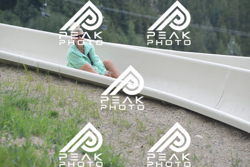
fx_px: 1355
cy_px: 84
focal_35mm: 195
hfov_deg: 10.5
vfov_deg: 7.0
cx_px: 125
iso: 900
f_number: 6.3
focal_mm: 195
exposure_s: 1/640
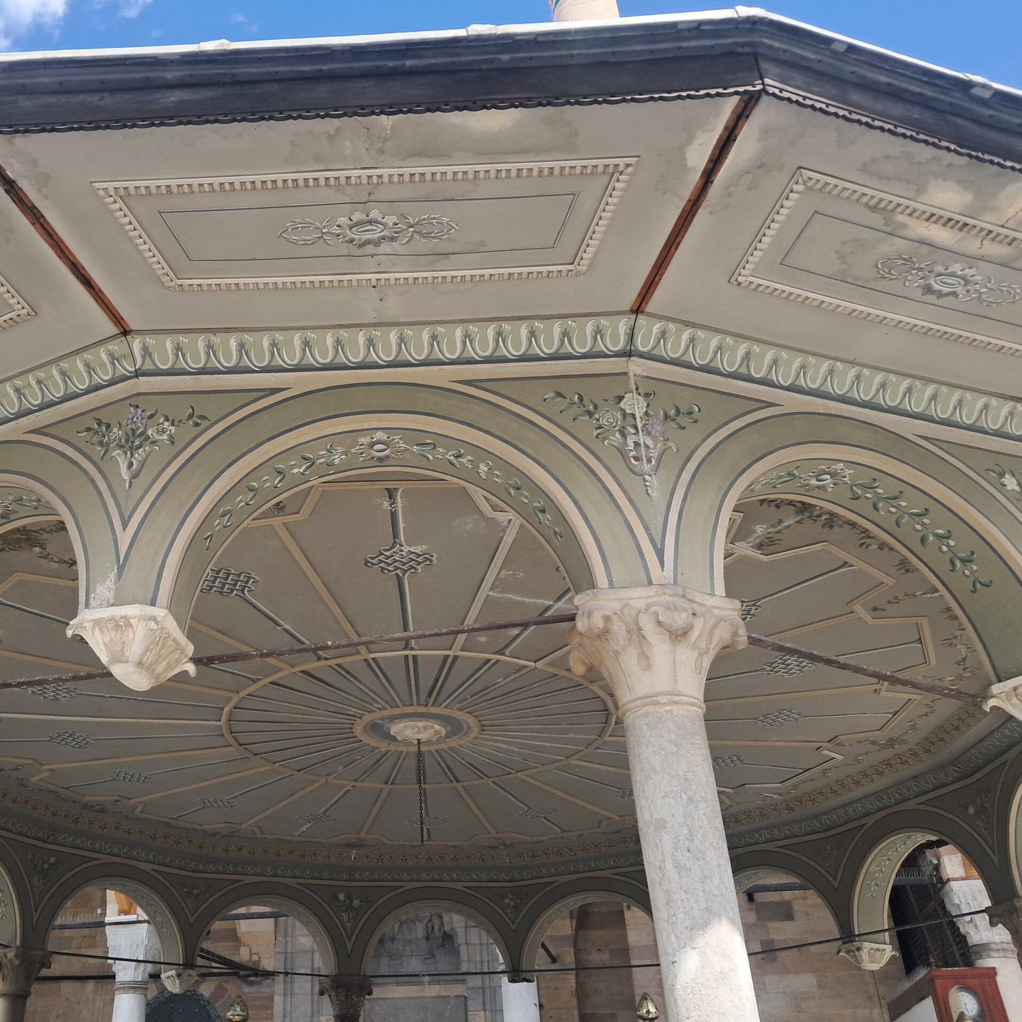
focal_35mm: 32
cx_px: 338
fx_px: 1069
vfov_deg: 51.1
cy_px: 513
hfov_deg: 50.2
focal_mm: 4
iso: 50
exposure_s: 1/337
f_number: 1.8
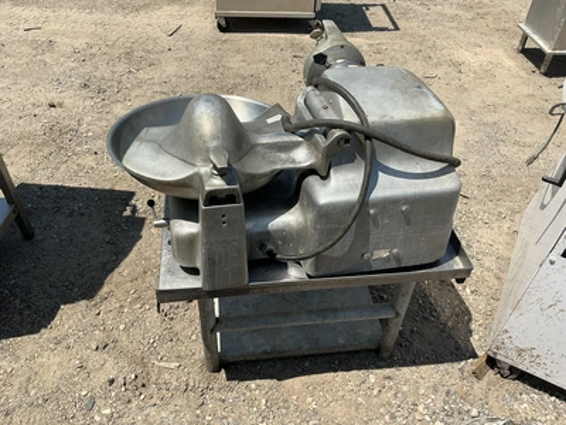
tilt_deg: -41.8
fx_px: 458
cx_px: 283
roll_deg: -3.7
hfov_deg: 63.4
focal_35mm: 28
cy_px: 212
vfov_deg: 49.7
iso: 25
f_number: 1.8
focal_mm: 3
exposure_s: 1/2227
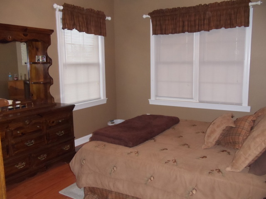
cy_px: 100
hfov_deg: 42.9
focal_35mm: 44
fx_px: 338
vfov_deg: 32.9
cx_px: 133
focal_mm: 6
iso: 400
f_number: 3.5
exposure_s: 1/30
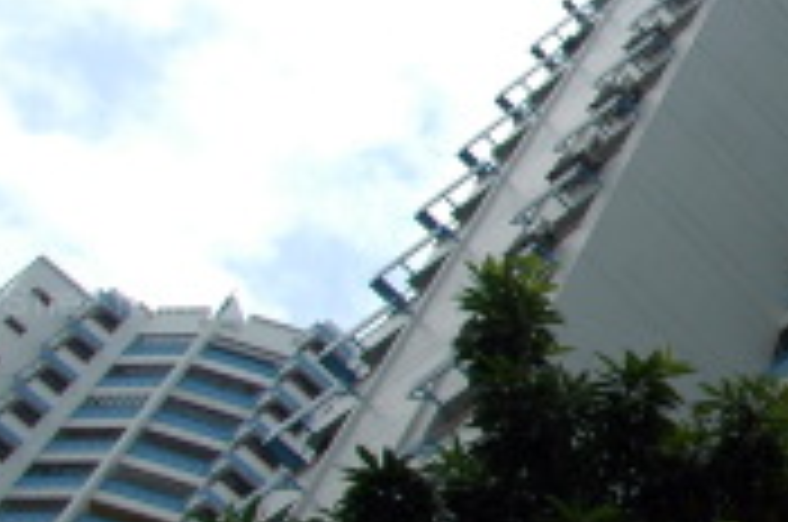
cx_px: 1193
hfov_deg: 20.4
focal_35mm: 85
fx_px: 1857
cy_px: 200
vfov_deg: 16.0
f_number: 4.5
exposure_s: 1/1000
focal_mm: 18
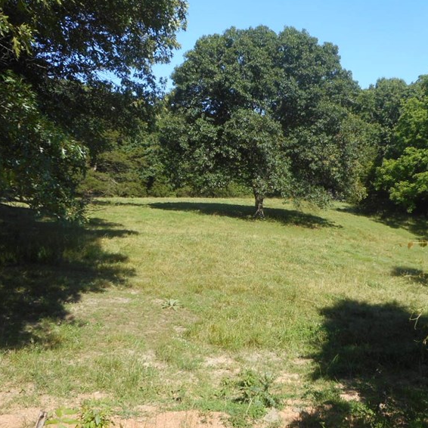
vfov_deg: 41.8
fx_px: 560
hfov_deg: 41.6
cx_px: 262
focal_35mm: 40
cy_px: 203
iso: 80
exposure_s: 1/400
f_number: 3.7
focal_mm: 4.5
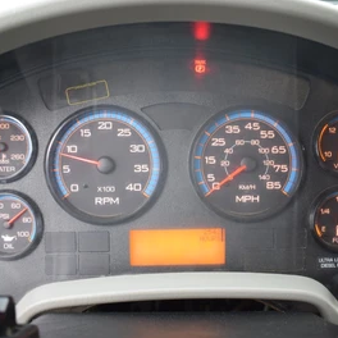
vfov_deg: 41.3
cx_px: 189
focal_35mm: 41
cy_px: 168
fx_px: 449
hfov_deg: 41.2
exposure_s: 1/60
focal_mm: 21
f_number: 4
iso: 640
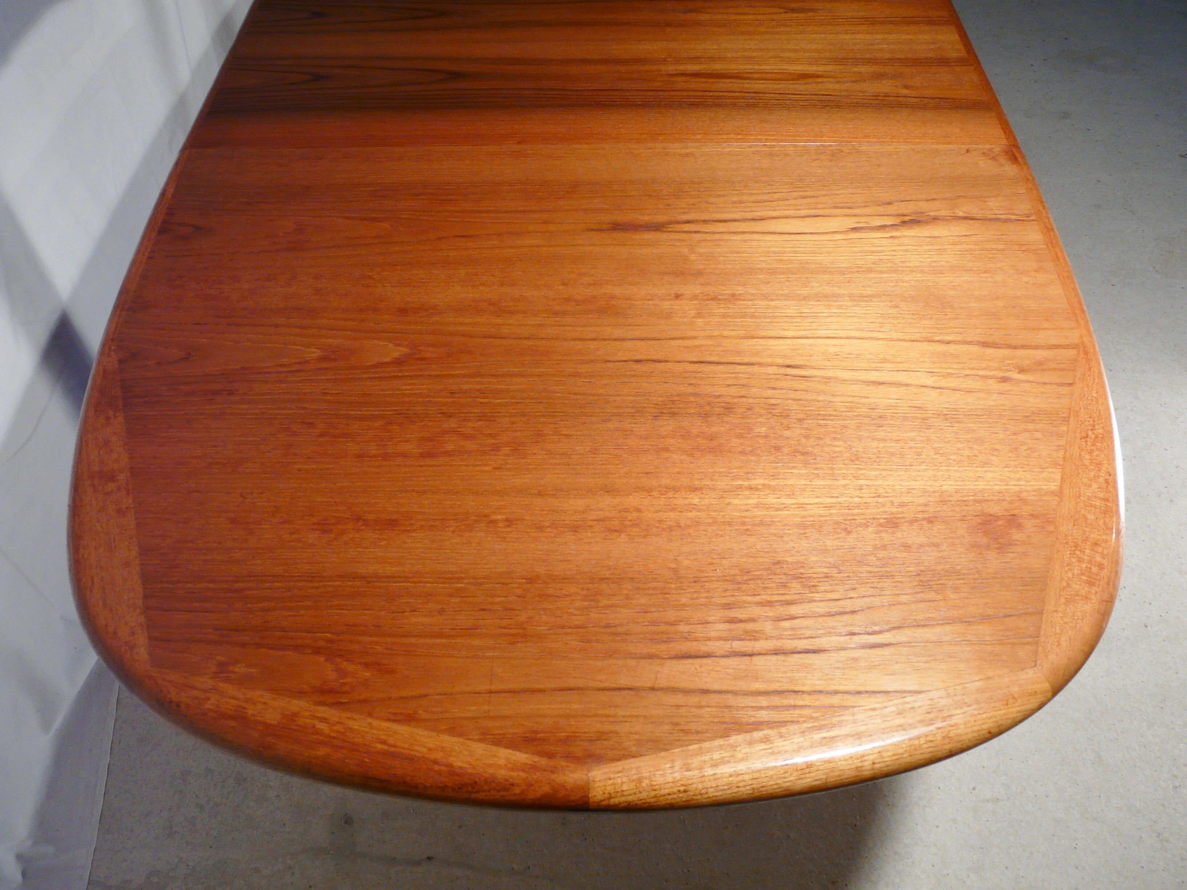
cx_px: 594
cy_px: 445
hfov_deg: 63.4
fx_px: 960
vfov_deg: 49.7
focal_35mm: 28
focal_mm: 4.6
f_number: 2.8
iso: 125
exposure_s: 1/30
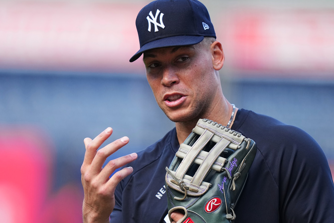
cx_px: 195
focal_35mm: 611
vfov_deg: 2.2
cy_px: 154
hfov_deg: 3.4
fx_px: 5666
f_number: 2.8
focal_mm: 400
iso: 800
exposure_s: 1/1250
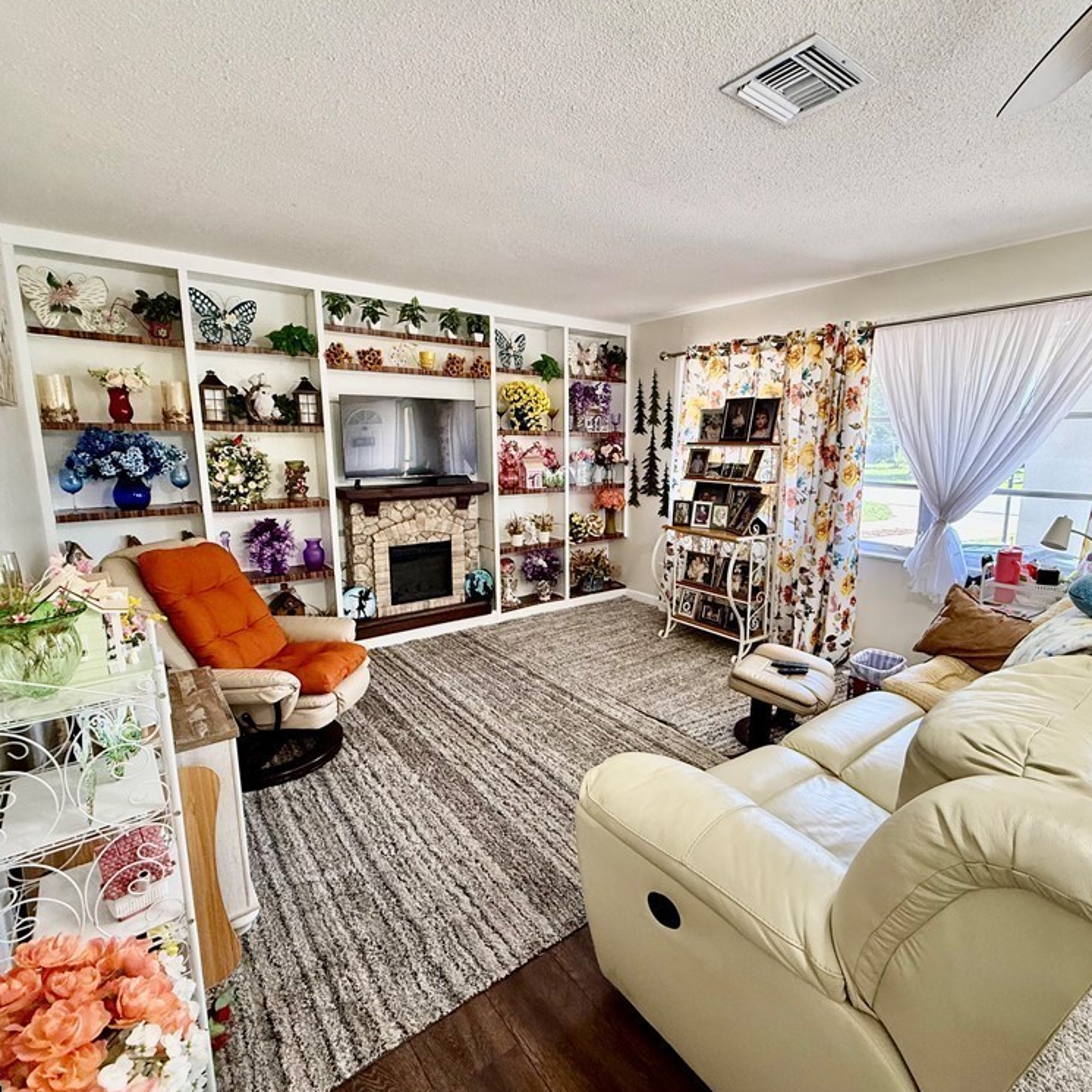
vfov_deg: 84.0
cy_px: 544
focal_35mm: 17
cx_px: 613
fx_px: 607
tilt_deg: -10.2
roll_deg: -1.1
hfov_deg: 83.6
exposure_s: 1/120
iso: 250
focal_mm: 2.22
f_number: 2.2
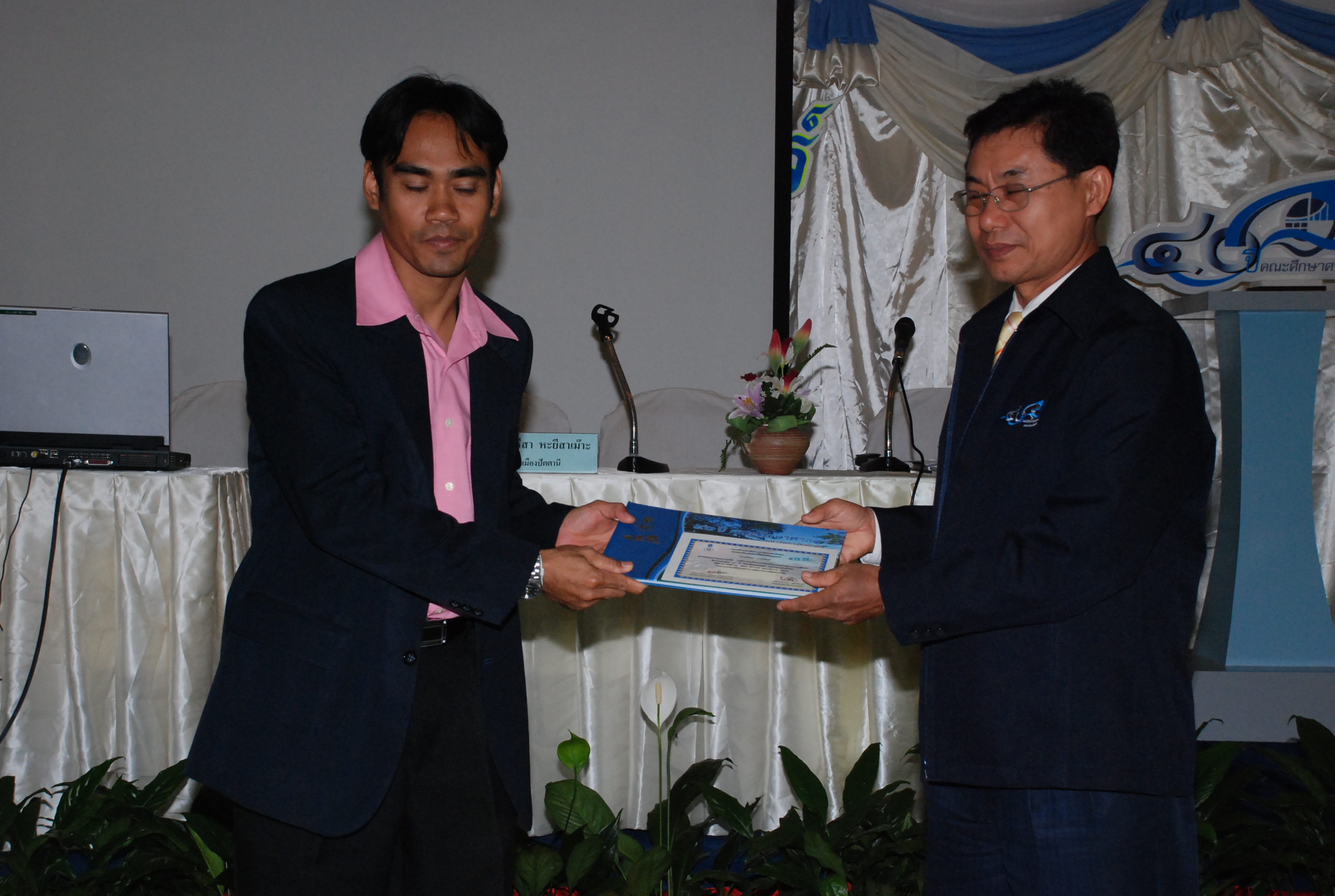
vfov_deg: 23.9
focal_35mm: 57
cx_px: 668
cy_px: 448
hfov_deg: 35.0
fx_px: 2118
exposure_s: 1/200
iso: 1000
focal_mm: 38
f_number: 8
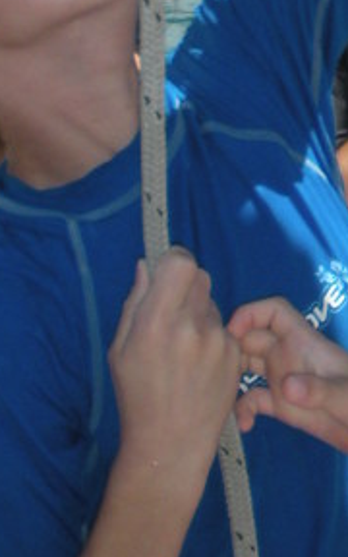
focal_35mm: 181
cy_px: -18
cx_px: 623
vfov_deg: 11.4
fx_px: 2747
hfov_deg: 7.1
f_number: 3.5
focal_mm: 6.3
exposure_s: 1/706
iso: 64
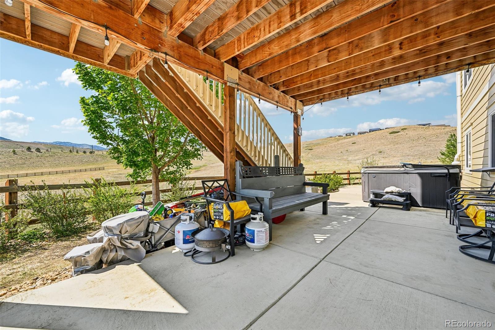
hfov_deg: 104.3
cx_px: 248
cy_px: 165
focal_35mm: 14
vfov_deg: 81.2
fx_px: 192
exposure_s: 1/30
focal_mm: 14
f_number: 11
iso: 64
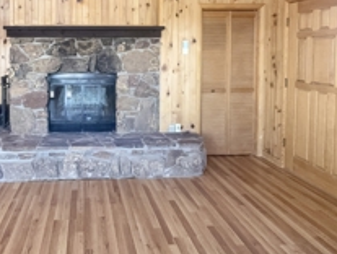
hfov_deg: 62.5
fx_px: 263
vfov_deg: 49.3
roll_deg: +0.0
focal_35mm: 27
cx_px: 96
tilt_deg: -1.2
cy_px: 62
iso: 160
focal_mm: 2.22
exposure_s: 1/99
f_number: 2.2
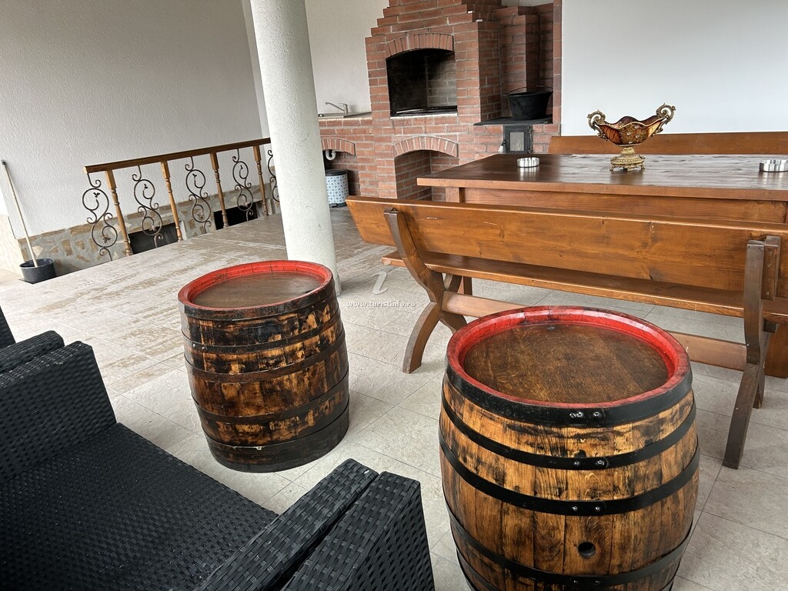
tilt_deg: -19.6
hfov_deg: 67.3
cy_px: 296
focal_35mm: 26
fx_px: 592
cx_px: 394
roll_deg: +5.5
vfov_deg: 53.1
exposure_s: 1/121
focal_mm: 5.7
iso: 64
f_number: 1.5
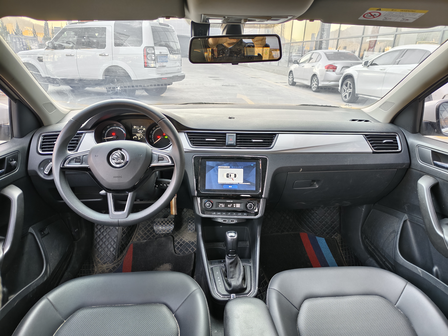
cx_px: 224
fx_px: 298
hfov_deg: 73.9
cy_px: 168
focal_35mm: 23
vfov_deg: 58.9
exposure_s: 1/50
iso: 522
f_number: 1.88
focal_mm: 5.56
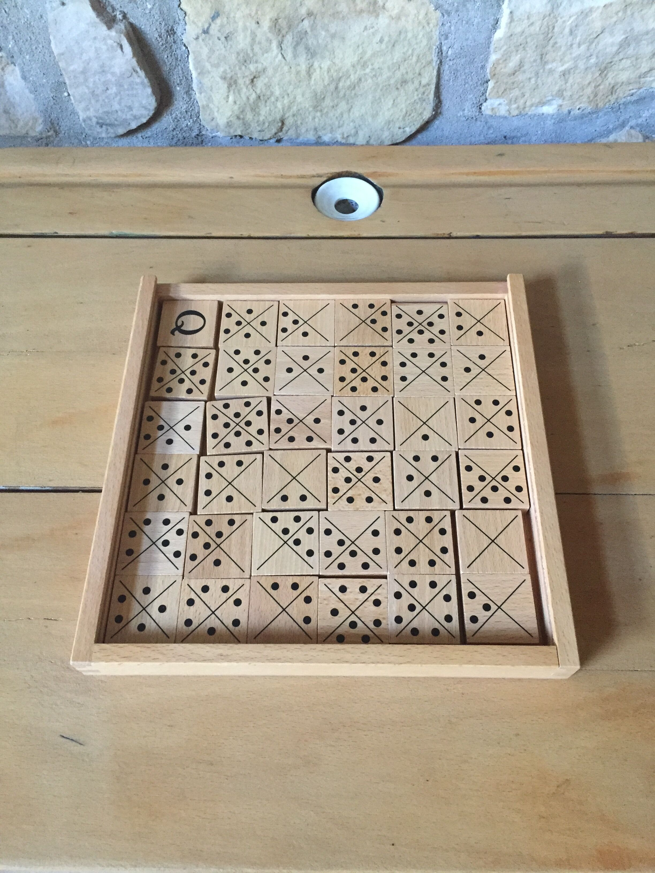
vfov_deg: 61.7
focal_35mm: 29
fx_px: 732
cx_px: 328
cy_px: 436
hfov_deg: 48.2
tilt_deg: -61.7
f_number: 2.2
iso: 320
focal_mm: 4.15
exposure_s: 1/17
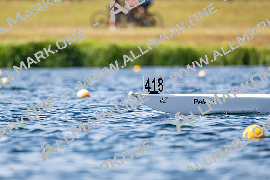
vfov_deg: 2.3
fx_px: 4497
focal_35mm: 600
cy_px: 90
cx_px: 135
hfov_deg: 3.4
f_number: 4.5
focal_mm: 400
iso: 220
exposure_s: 1/2500
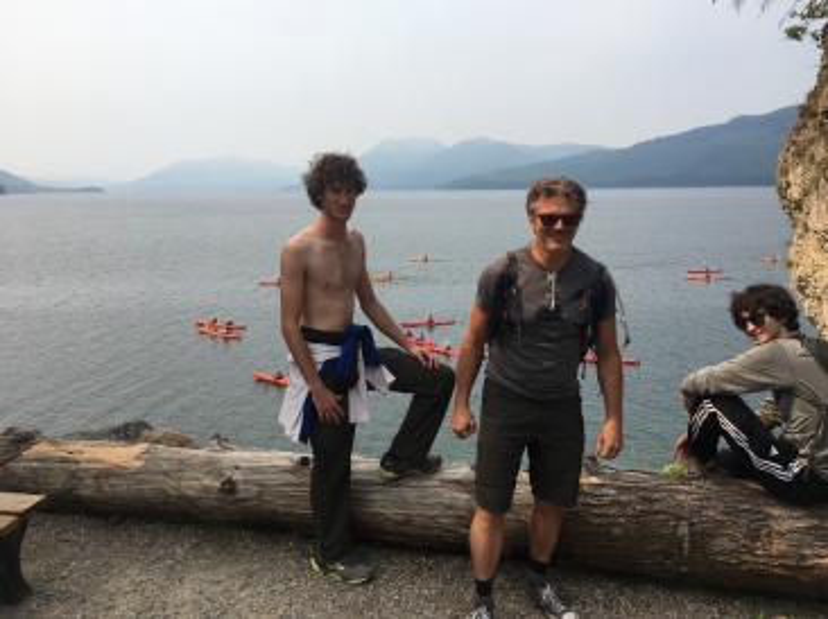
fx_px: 693
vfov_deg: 48.2
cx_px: 414
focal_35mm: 29
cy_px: 310
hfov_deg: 61.7
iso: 25
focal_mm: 4.15
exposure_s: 1/1479
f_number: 2.2
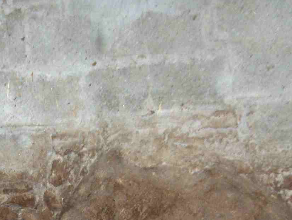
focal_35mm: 123
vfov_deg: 11.7
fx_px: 1039
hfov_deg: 15.8
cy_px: 304
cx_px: 22
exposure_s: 1/60
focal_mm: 8
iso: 100
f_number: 2.8
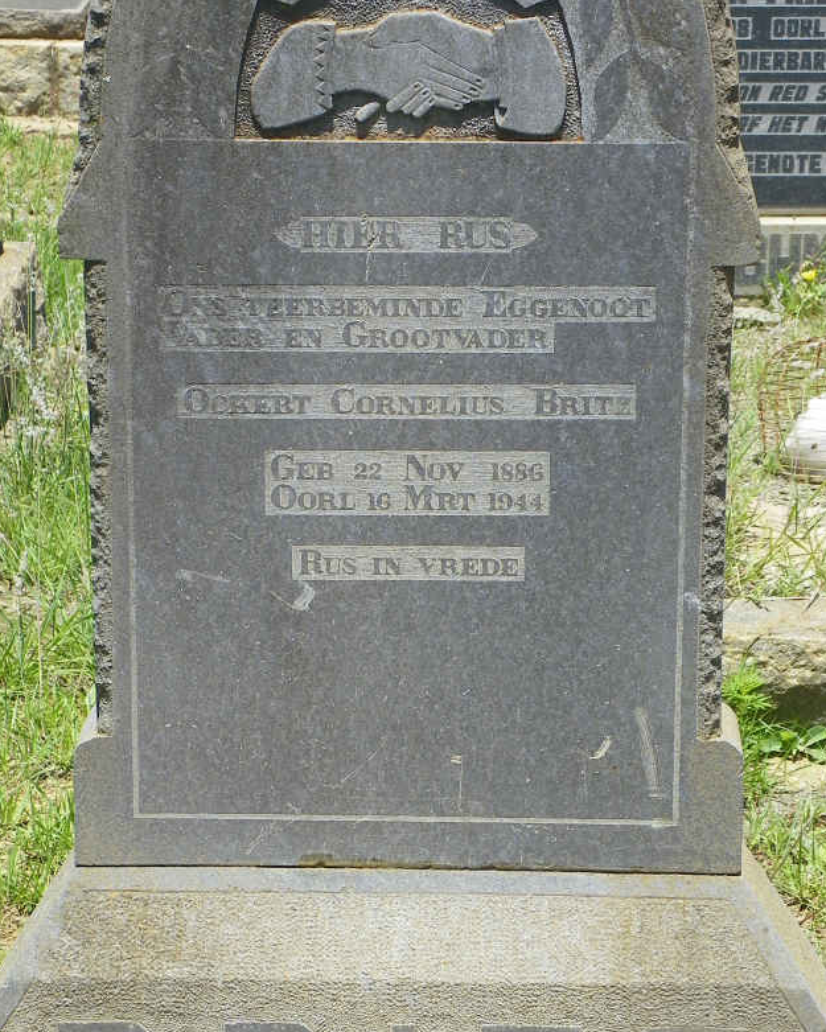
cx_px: 411
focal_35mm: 120
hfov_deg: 12.9
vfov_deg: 16.0
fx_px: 3666
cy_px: 559
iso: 64
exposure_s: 1/200
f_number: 5
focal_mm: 14.2
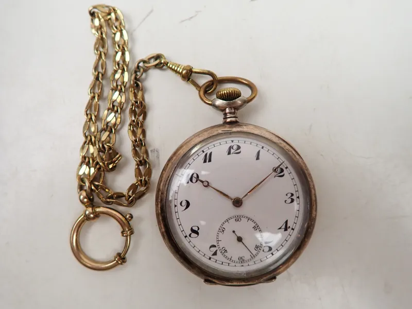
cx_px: 206
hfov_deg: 84.7
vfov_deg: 68.7
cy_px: 154
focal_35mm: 19
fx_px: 226
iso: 125
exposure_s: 1/125
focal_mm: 3.33
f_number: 2
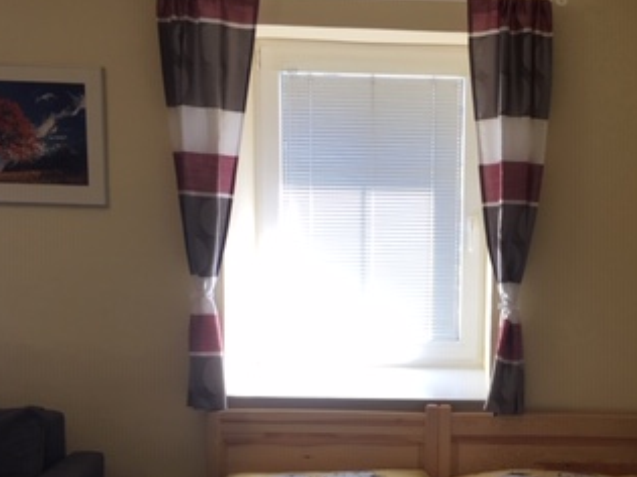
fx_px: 1085
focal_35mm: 59
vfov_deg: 24.6
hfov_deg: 31.8
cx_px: 520
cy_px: 329
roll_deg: -1.5
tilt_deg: -10.8
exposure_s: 1/50
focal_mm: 4.15
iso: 25
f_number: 2.2
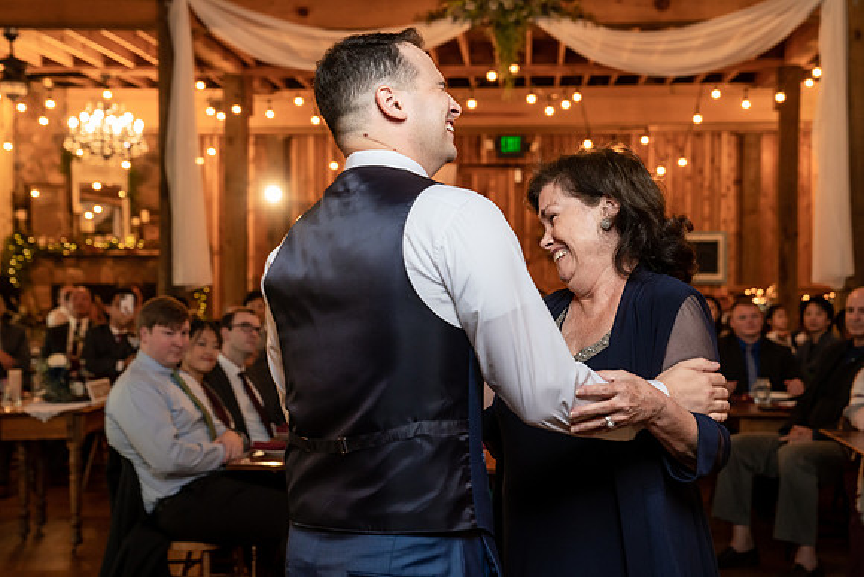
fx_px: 1379
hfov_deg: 34.8
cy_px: 288
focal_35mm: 57
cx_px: 432
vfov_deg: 23.6
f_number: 4
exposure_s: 1/100
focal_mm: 53
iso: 2000
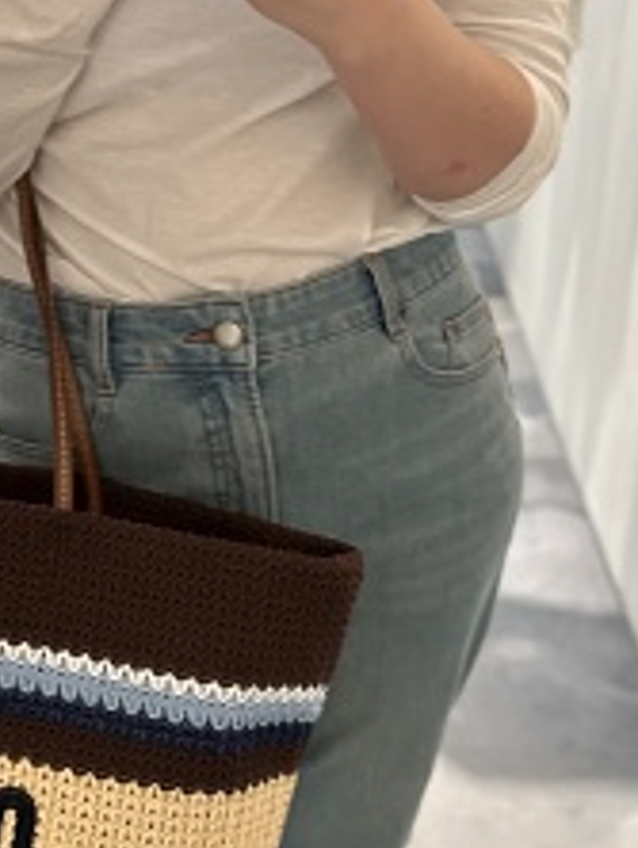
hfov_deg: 26.8
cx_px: 181
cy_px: 477
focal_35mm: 54
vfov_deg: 35.5
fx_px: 1324
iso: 200
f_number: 1.78
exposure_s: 1/50
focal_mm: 6.86
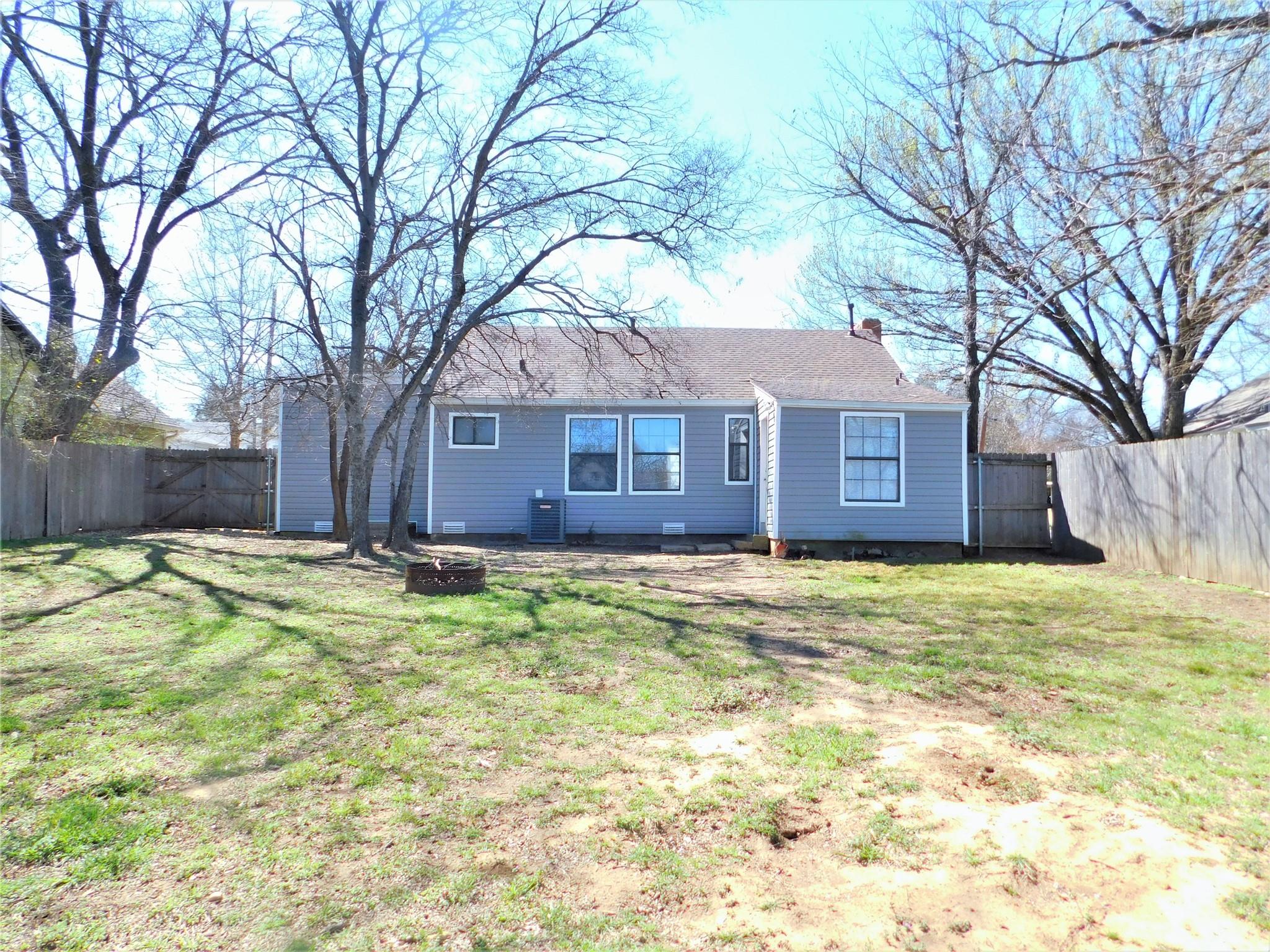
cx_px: 635
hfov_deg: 73.9
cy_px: 476
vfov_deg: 58.9
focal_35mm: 23
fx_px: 844
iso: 125
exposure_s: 1/400
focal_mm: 4
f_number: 3
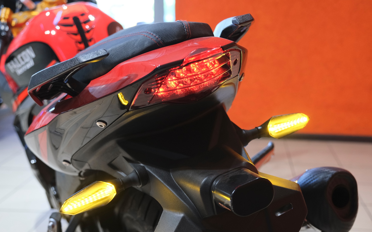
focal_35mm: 45
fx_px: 456
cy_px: 123
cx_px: 186
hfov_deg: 44.4
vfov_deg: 28.6
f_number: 4
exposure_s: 1/100
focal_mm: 29.2
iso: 2000
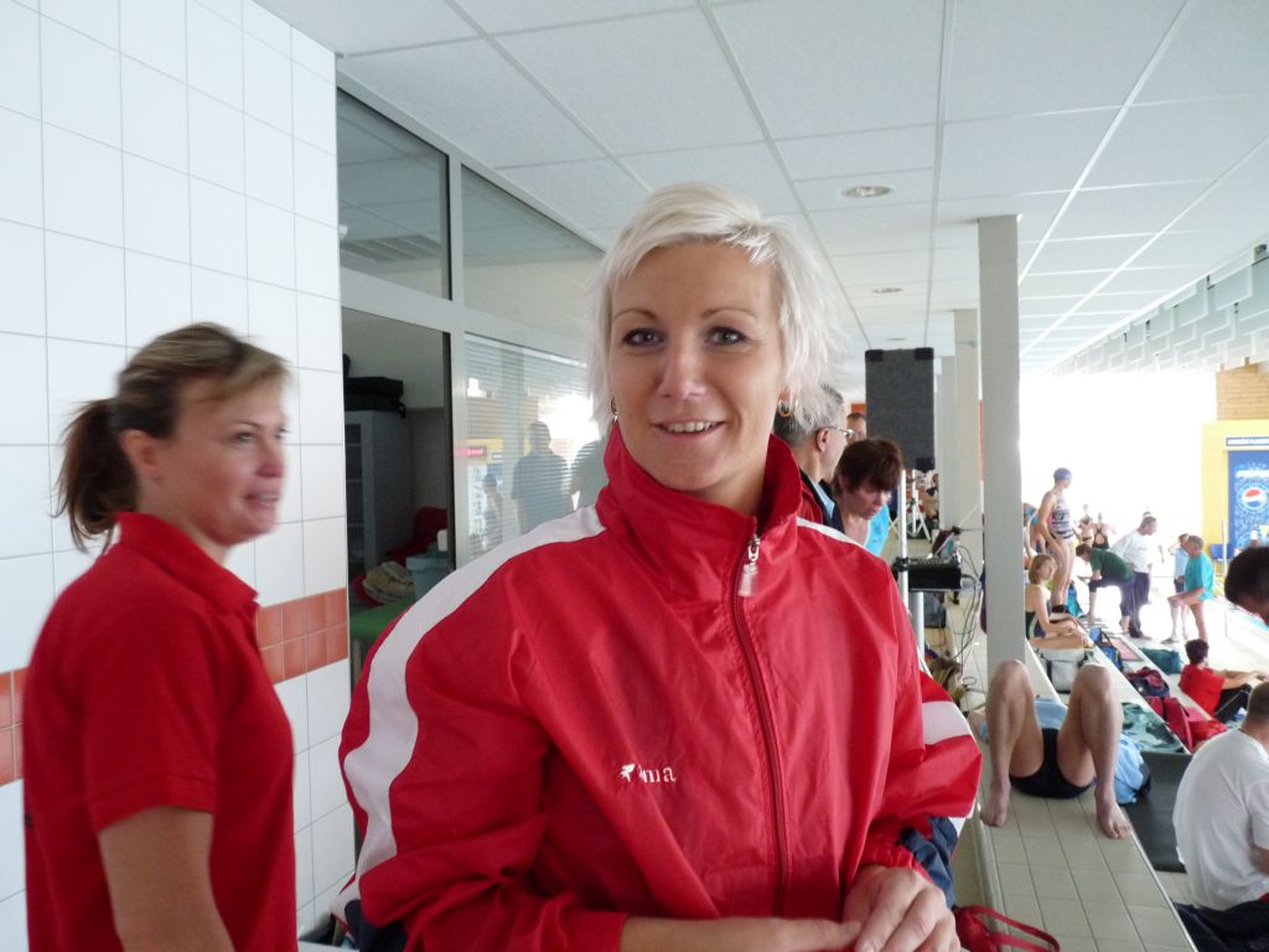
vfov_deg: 51.4
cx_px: 634
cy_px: 476
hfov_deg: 65.3
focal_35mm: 27
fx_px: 990
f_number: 2.8
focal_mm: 4.8
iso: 400
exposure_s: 1/25
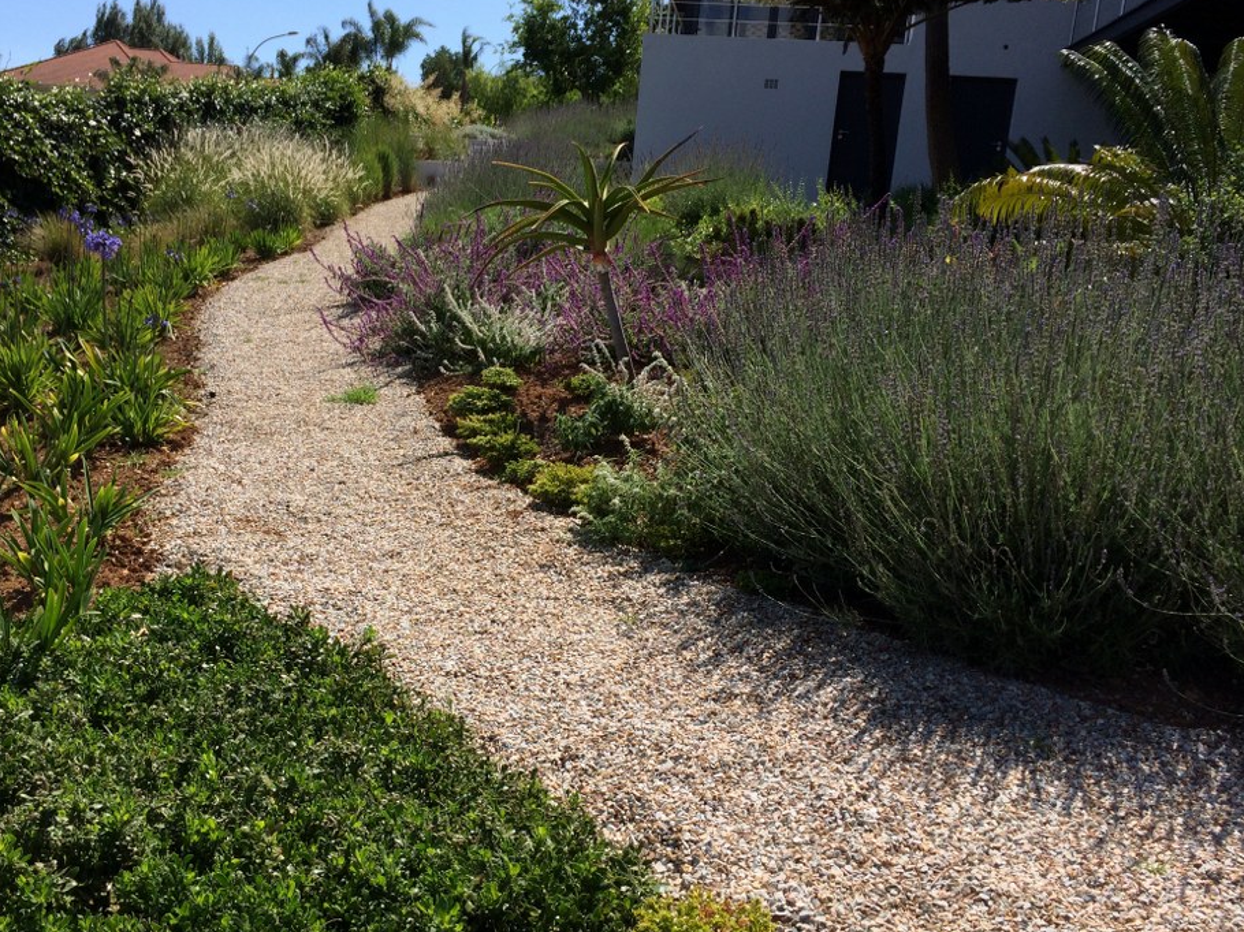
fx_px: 1222
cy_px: 461
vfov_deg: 41.8
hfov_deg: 53.8
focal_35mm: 34
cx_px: 531
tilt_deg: -11.2
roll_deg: -4.3
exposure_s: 1/2160
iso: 32
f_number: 2.2
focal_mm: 4.15
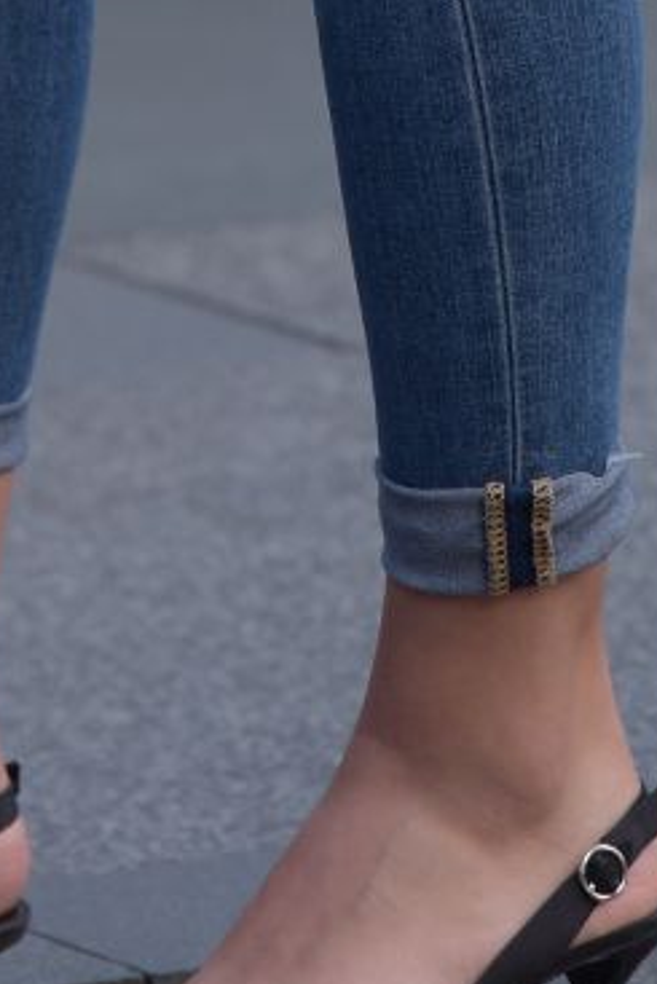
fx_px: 27621
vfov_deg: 2.0
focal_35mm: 1010
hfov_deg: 1.4
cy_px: -1383
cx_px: 181
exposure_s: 1/800
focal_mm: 180
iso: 250
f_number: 4
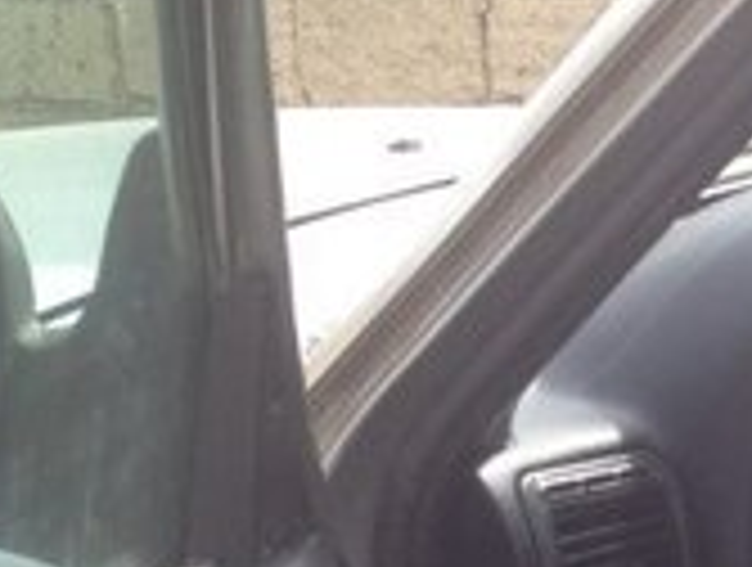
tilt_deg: -22.8
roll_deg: +0.9
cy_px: 983
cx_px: 1211
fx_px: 3004
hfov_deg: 13.3
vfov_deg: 10.2
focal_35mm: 138
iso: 50
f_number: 2.4
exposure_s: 1/280
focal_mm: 4.28
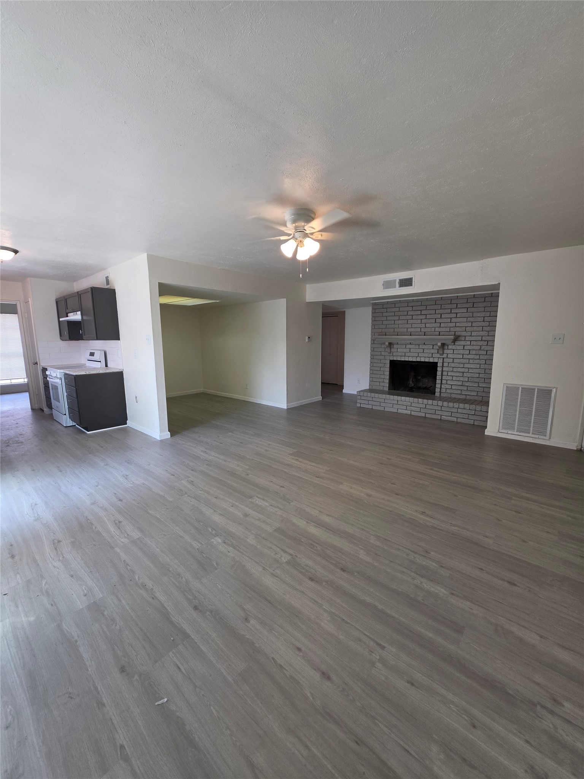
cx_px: 292
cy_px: 390
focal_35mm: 13
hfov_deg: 89.9
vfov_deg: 106.2
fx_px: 292
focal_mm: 2.2
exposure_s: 1/120
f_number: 1.9
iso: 50
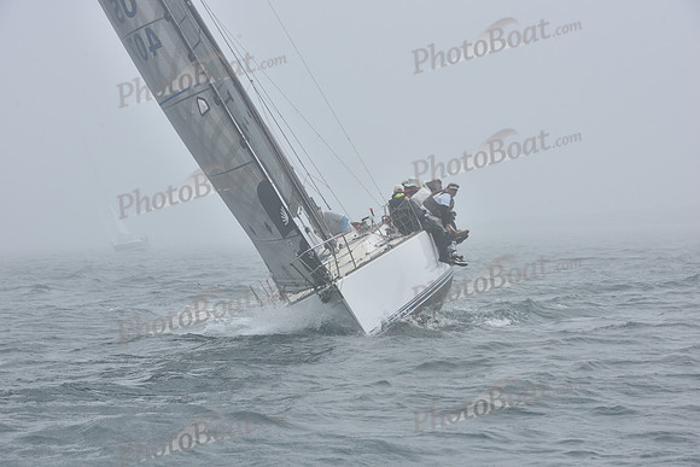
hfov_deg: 18.3
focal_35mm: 112
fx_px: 2178
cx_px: 350
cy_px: 234
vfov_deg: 12.2
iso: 250
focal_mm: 112
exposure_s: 1/800
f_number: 10
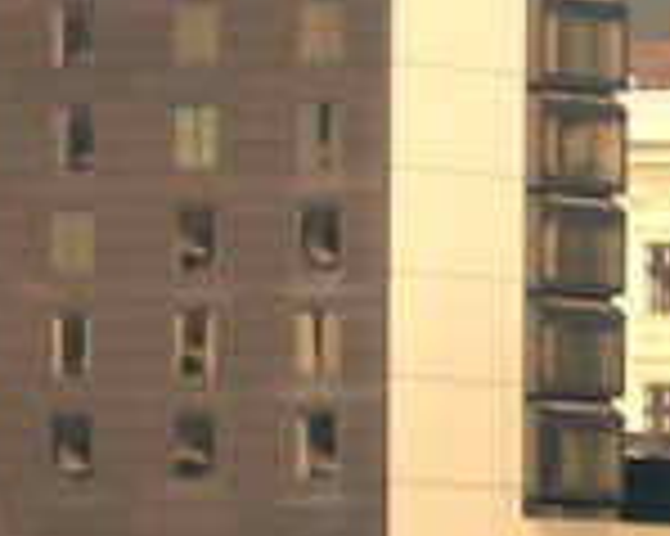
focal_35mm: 847
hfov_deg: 2.3
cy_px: 302
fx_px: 16785
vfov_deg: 1.8
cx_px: -985
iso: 100
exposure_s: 1/500
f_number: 5.2
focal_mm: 27
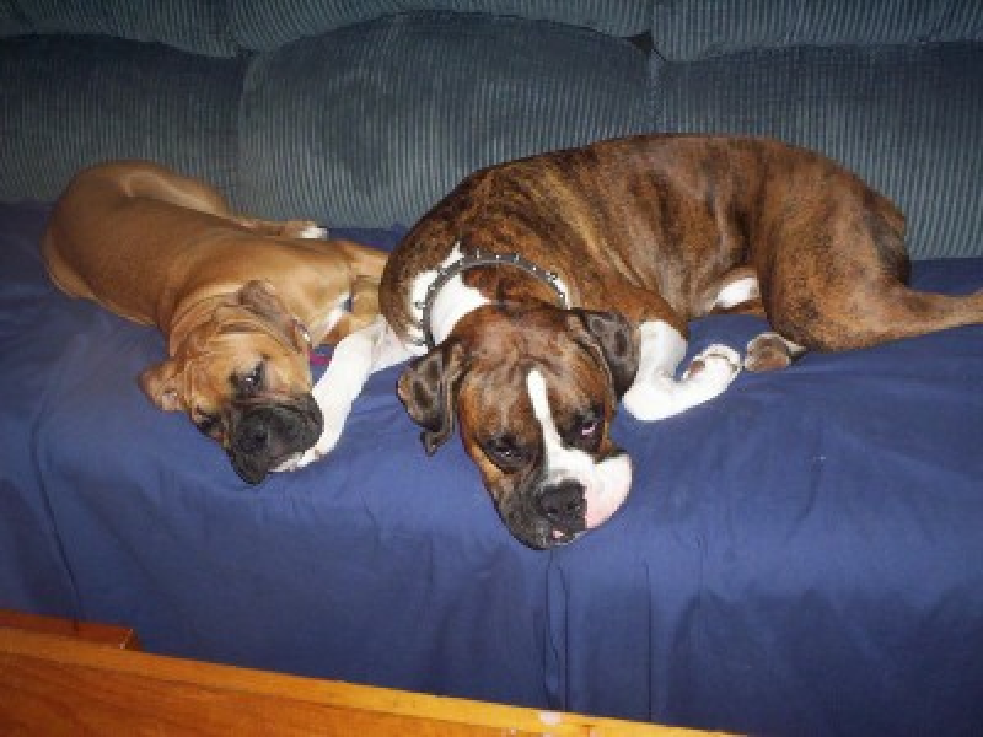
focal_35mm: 38
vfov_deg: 37.7
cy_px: 368
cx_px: 492
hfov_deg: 49.0
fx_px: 1079
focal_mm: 4.99
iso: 140
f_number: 4.5
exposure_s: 1/60
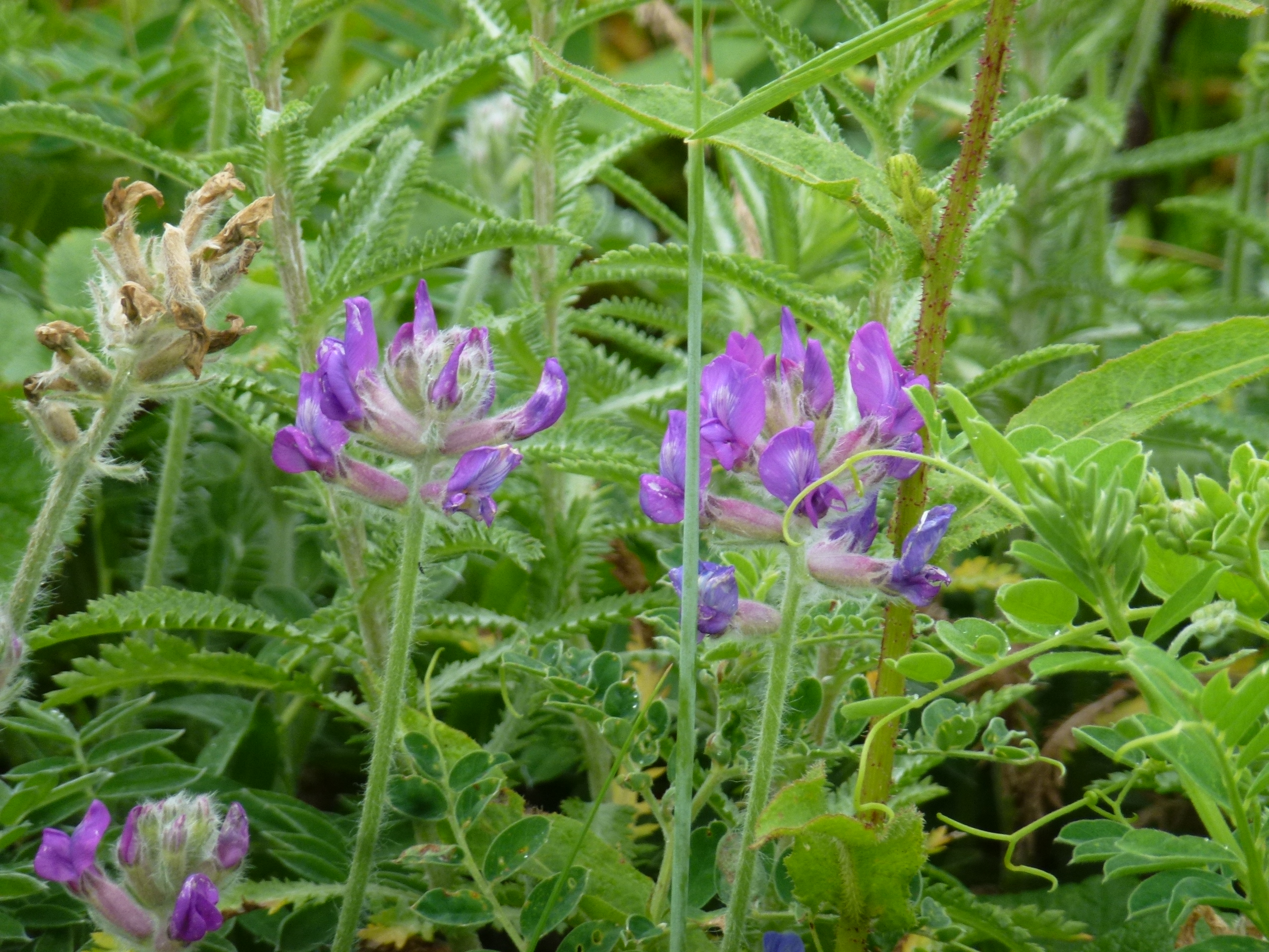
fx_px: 14077
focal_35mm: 384
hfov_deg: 5.2
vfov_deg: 3.9
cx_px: 634
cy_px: 476
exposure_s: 1/125
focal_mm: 68.8
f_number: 5.9
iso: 160
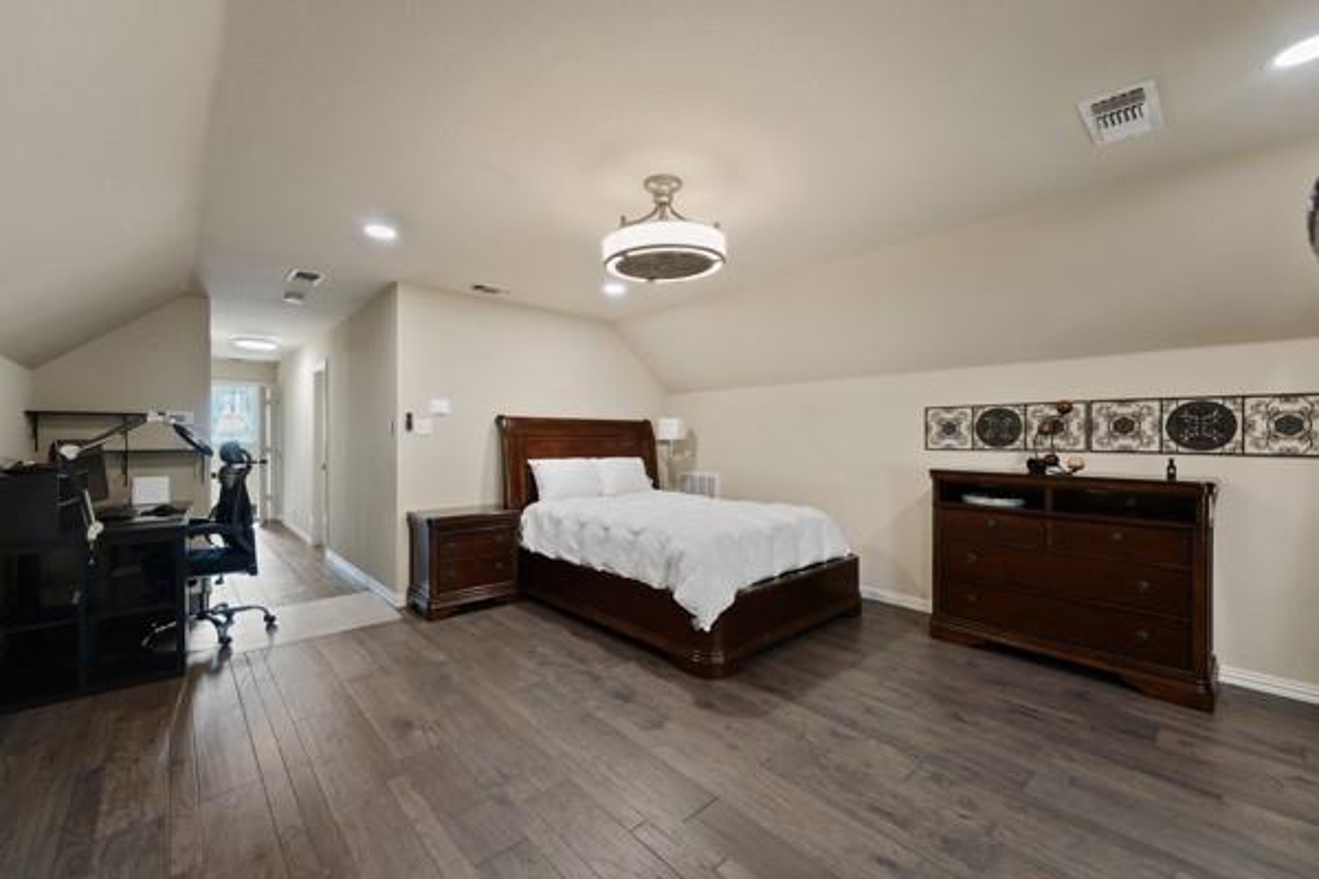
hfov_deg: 104.3
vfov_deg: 81.2
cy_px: 440
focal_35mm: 14
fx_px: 513
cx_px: 660
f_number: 9
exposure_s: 1/1.67
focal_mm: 14
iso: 640
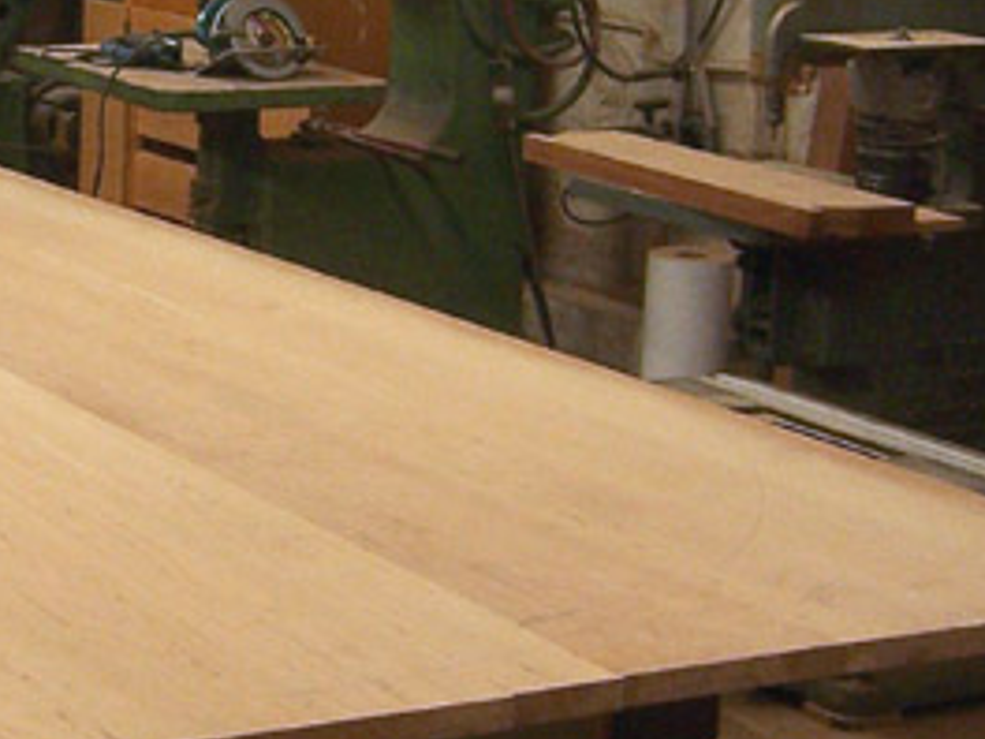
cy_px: 246
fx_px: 2561
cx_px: -138
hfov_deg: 20.6
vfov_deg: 16.4
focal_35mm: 90
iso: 140
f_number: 3.4
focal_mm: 5.5
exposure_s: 1/20
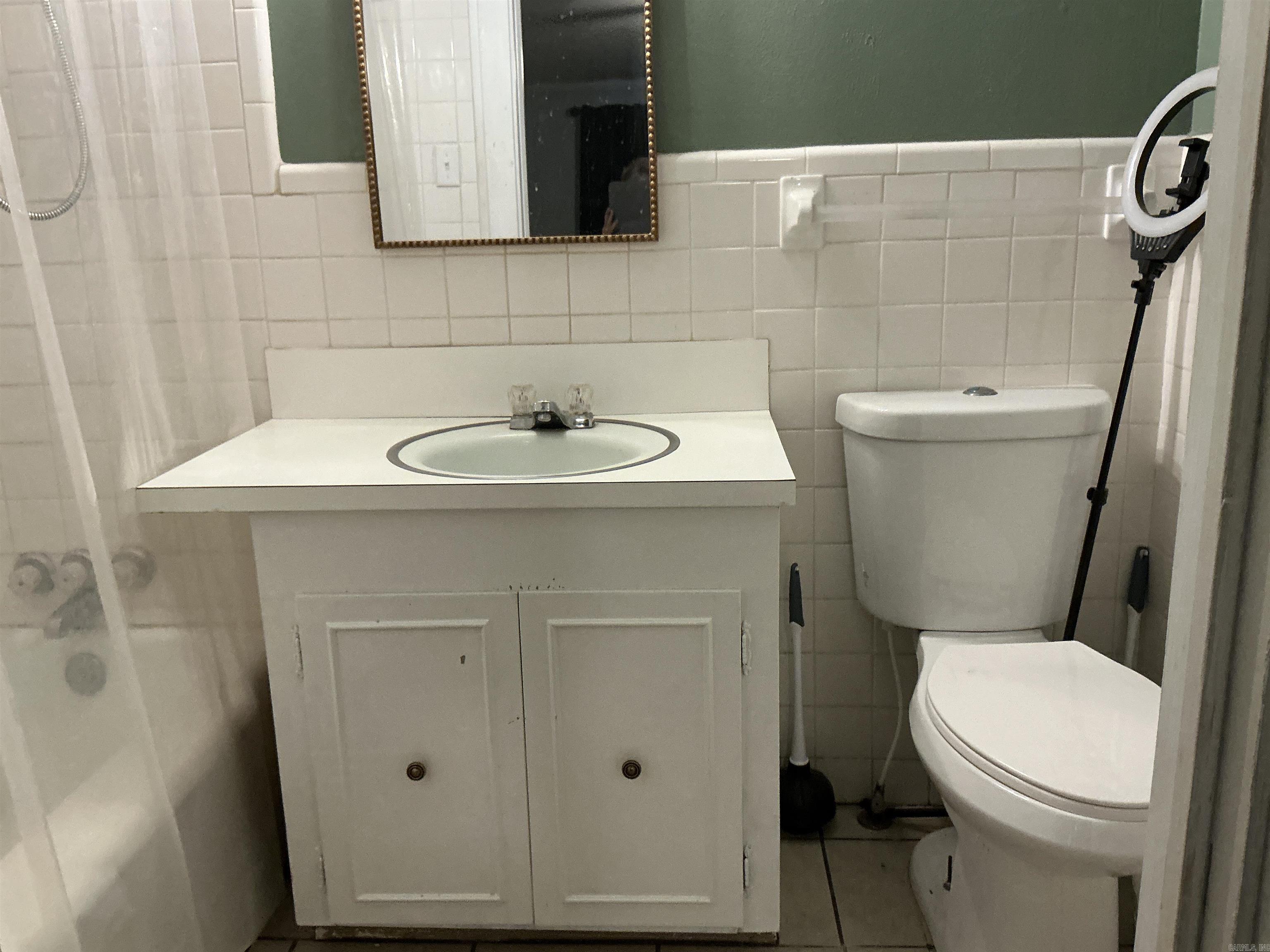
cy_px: 476
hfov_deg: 63.4
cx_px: 635
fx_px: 1027
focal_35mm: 28
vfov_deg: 49.7
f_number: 1.8
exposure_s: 1/60
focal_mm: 3
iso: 250
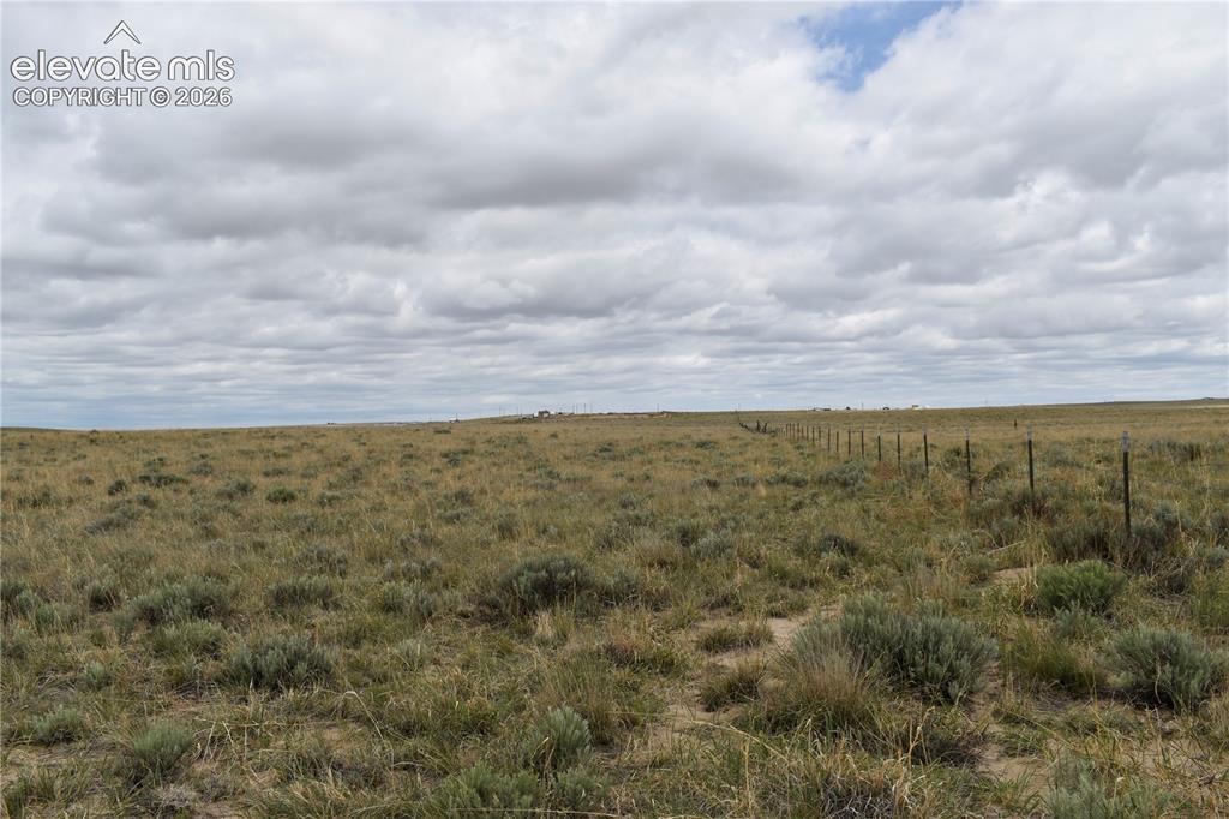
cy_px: 410
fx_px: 1075
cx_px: 614
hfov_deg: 59.5
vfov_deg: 41.7
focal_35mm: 32
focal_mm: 21
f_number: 10
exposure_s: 1/400
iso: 100
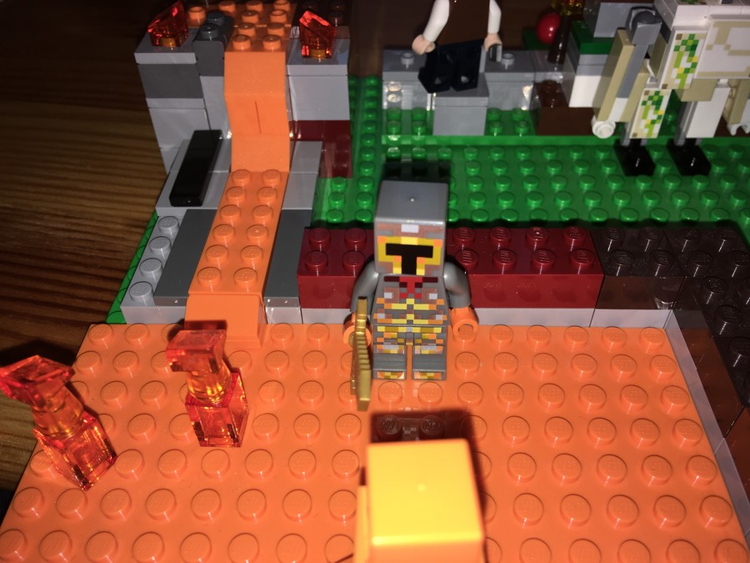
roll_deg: +1.3
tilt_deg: -44.7
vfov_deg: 48.2
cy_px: 282
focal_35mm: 29
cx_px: 375
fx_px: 628
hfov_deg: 61.7
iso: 25
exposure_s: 1/153
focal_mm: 4.15
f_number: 2.2
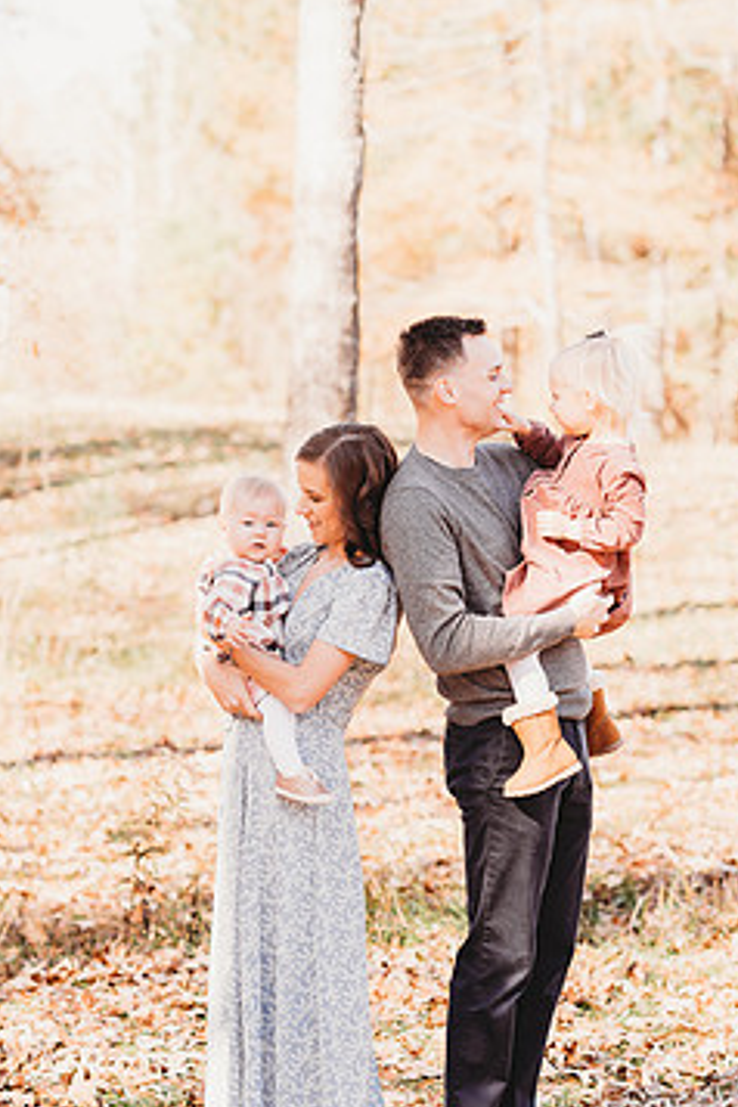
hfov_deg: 12.8
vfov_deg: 19.1
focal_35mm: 107
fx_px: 3290
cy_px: 589
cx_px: 406
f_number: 2.8
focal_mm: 85
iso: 80
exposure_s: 1/200
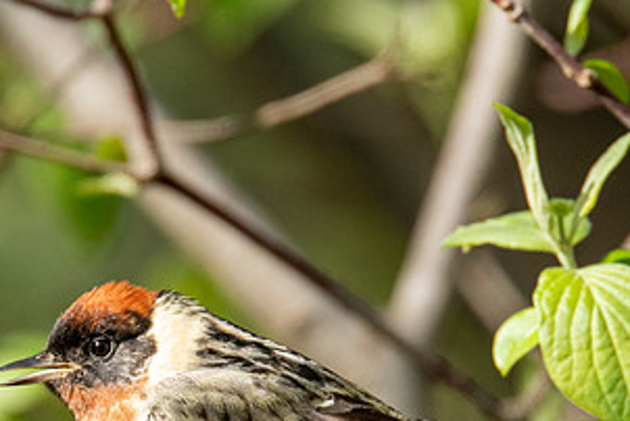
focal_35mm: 2087
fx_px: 36557
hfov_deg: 1.0
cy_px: 300
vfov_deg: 0.7
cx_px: 158
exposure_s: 1/640
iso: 1000
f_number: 8
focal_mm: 600
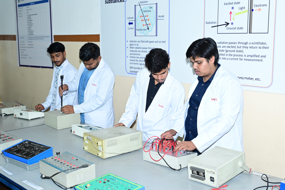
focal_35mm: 46
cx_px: 142
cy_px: 95
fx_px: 364
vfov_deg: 29.2
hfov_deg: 42.8
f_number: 5.6
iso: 2500
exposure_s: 1/160
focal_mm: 46
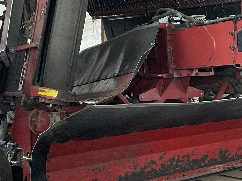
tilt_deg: -5.5
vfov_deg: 19.5
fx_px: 524
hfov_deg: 24.0
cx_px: 278
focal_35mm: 75
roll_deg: +0.2
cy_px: 140
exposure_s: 1/60
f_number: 1.6
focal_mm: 4.2
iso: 400
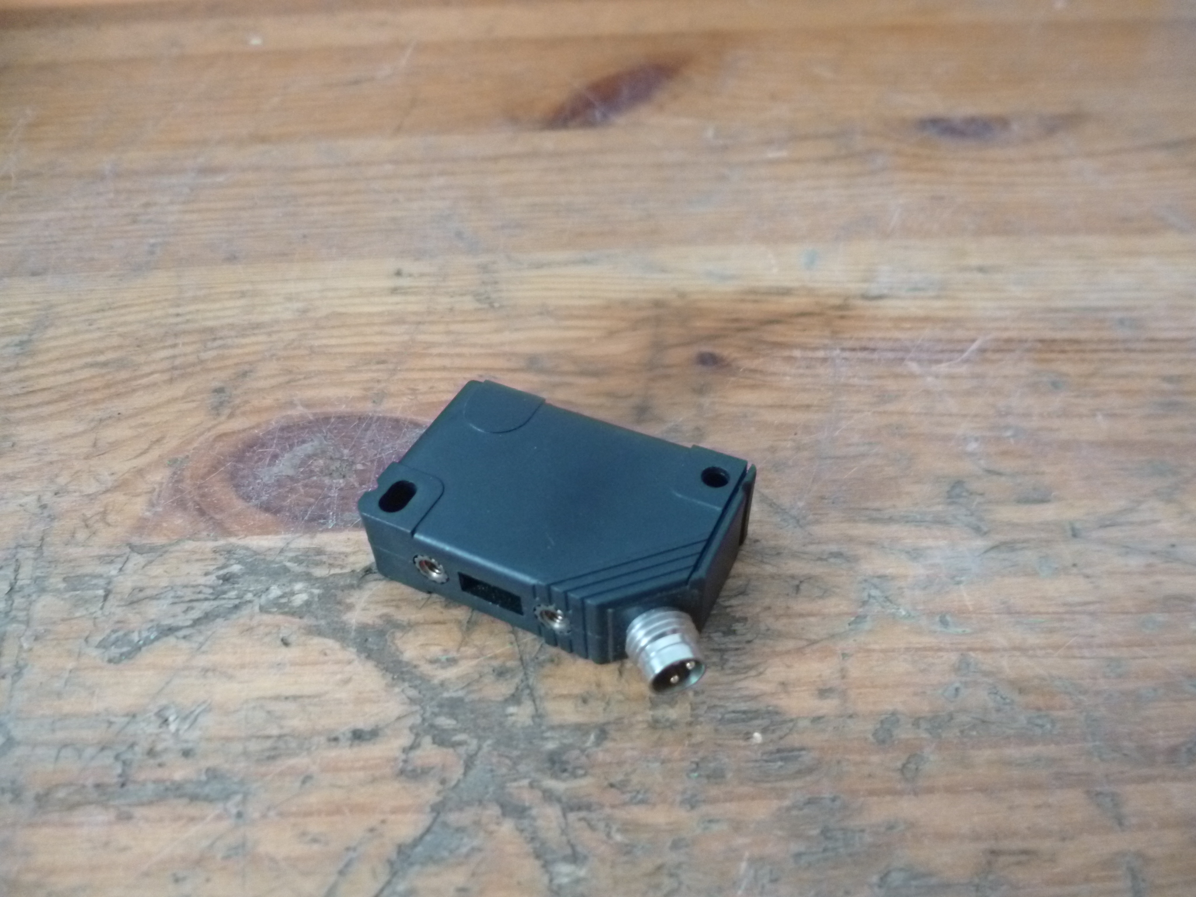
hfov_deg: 69.4
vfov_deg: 54.9
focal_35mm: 25
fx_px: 864
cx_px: 598
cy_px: 448
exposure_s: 1/10
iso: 400
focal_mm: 4.5
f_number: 3.1
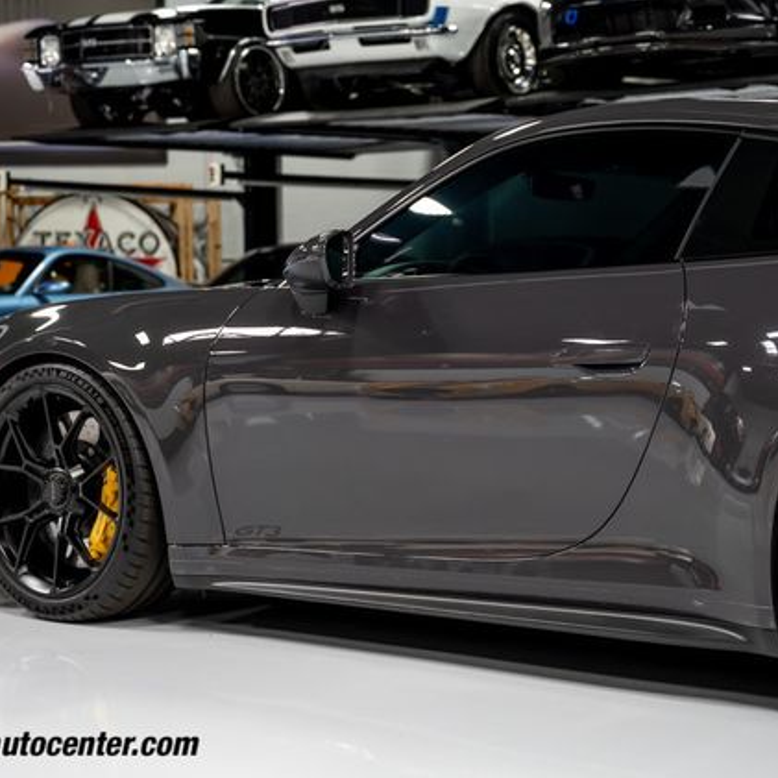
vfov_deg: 24.3
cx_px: 429
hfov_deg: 24.3
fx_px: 1805
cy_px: 393
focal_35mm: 71
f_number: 4
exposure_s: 1/60
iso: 800
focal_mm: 55
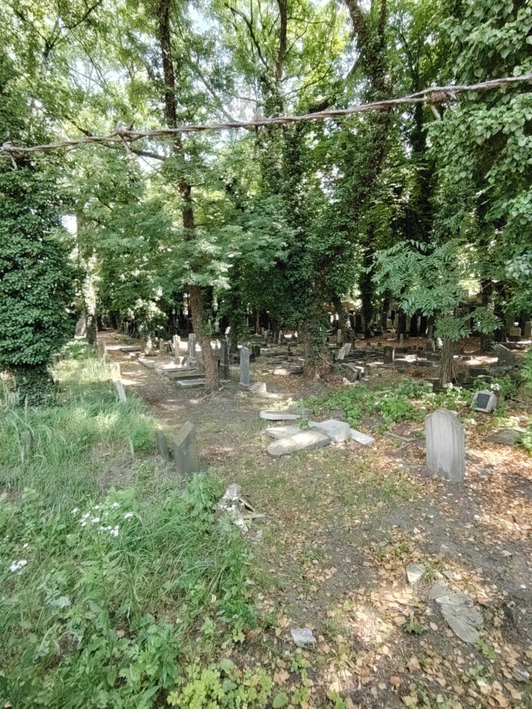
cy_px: 354
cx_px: 266
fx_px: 348
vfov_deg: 91.0
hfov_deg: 74.7
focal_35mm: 17
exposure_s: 1/188
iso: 100
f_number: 2.2
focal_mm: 1.42
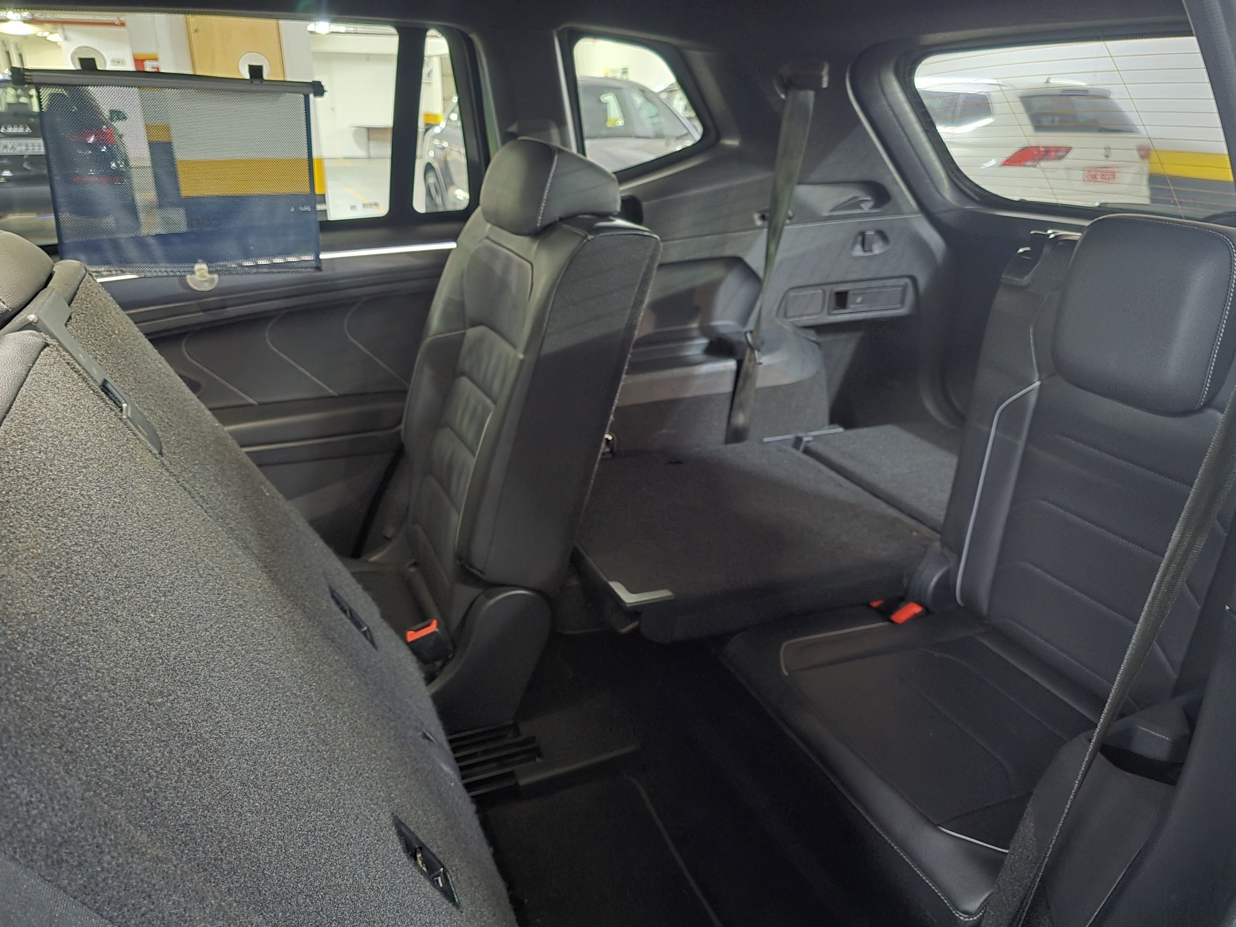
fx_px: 857
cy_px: 464
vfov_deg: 56.8
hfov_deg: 71.6
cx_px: 635
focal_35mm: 24
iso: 3200
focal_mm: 6.3
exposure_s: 1/4
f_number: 1.7
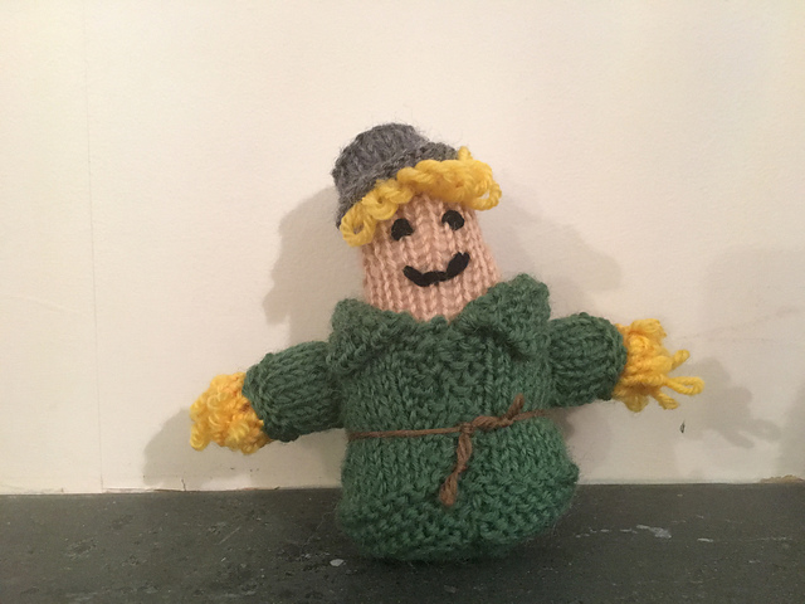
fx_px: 674
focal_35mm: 29
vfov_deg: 48.2
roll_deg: +0.1
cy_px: 302
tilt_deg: -4.7
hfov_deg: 61.7
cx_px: 402
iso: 400
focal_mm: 4.15
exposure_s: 1/17
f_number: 2.2
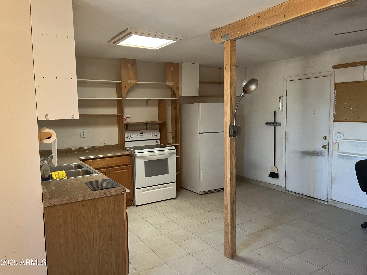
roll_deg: +1.3
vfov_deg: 53.1
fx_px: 276
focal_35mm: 26
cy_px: 138
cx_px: 184
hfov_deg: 67.3
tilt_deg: -4.8
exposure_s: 1/60
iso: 250
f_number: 1.6
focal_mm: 5.1
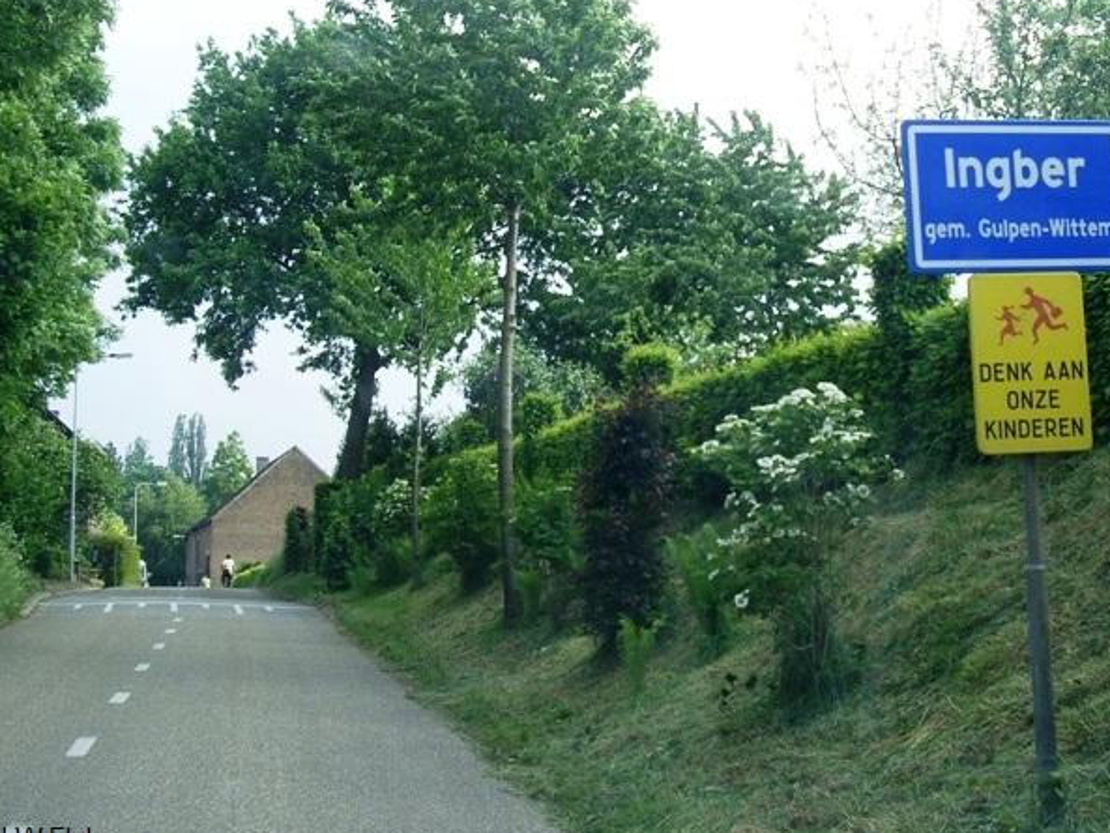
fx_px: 1315
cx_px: 554
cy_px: 410
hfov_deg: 45.8
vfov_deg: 35.1
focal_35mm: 41
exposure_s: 1/50
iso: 64
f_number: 8
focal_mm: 7.9
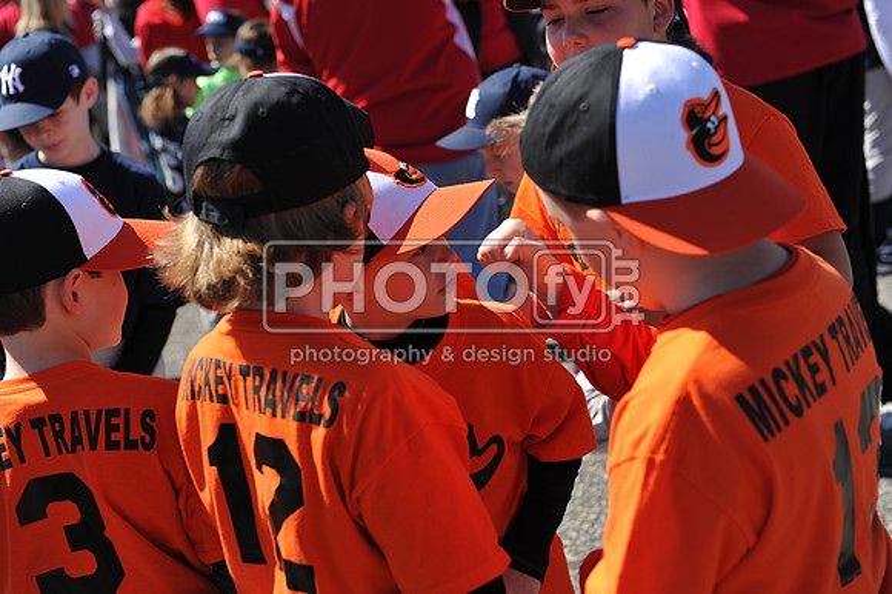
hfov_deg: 28.9
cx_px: 446
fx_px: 1733
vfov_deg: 19.4
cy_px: 297
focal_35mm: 70
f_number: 5
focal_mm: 70
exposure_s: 1/640
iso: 200
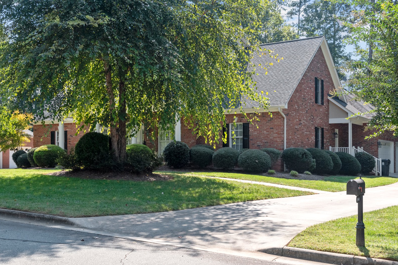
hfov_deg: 43.5
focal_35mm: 45
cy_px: 118
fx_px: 498
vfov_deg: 29.9
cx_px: 173
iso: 800
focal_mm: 35
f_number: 8
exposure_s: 1/800
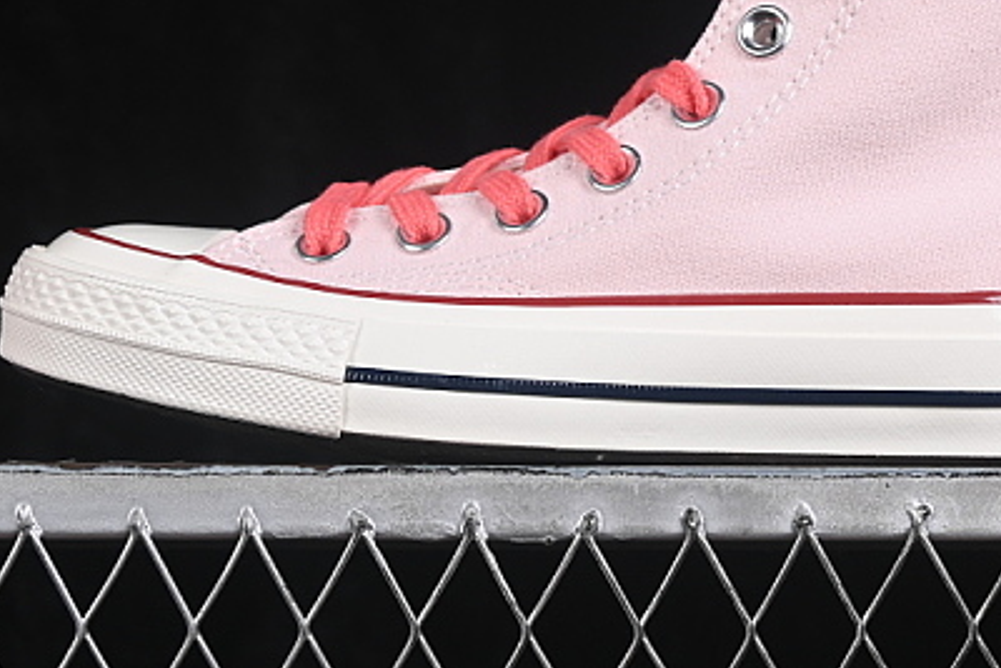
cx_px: 626
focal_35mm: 150
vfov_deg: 9.1
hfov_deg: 13.7
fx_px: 4172
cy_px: 51
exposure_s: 1/80
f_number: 8
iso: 160
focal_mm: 50
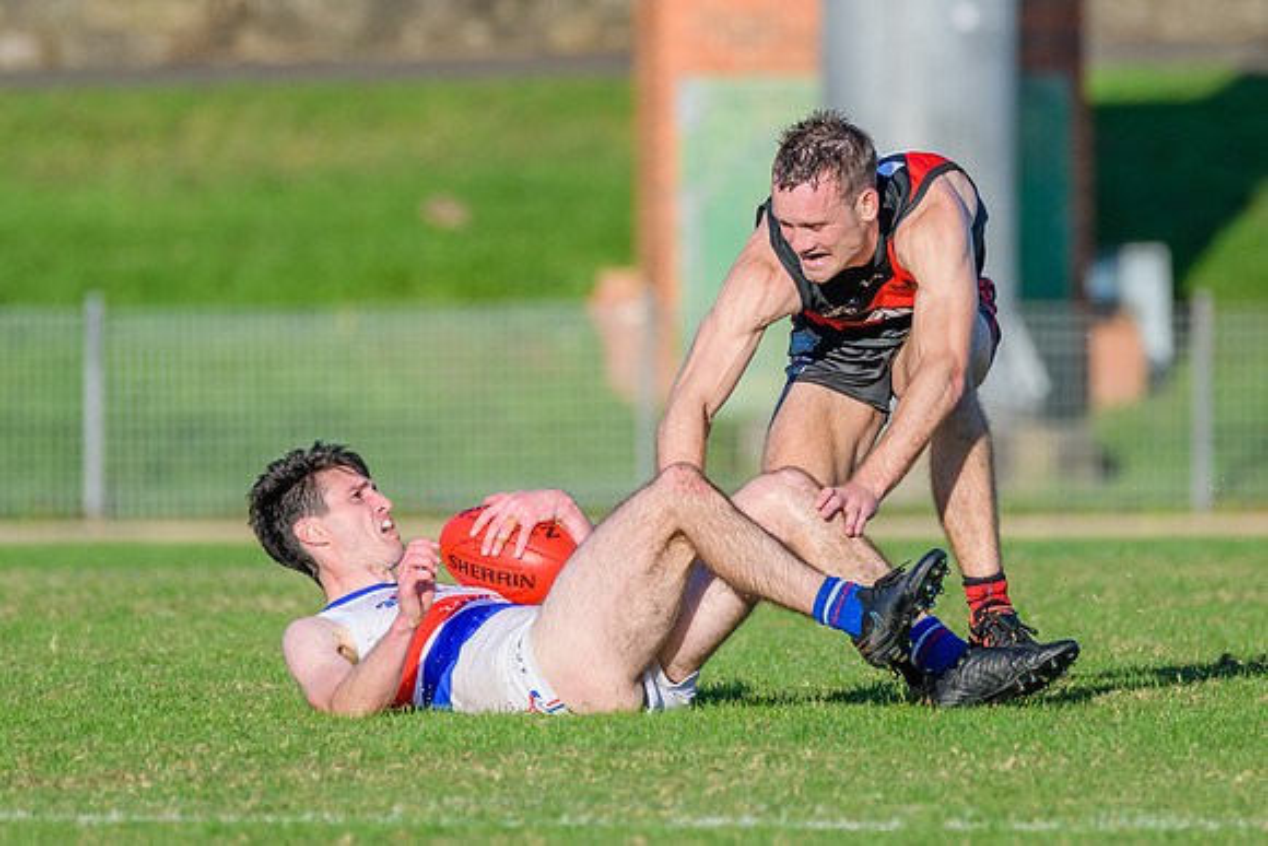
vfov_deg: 1.6
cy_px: 383
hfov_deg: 2.4
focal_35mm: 865
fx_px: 30488
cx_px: 669
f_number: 7.1
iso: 800
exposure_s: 1/2000
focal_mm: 500
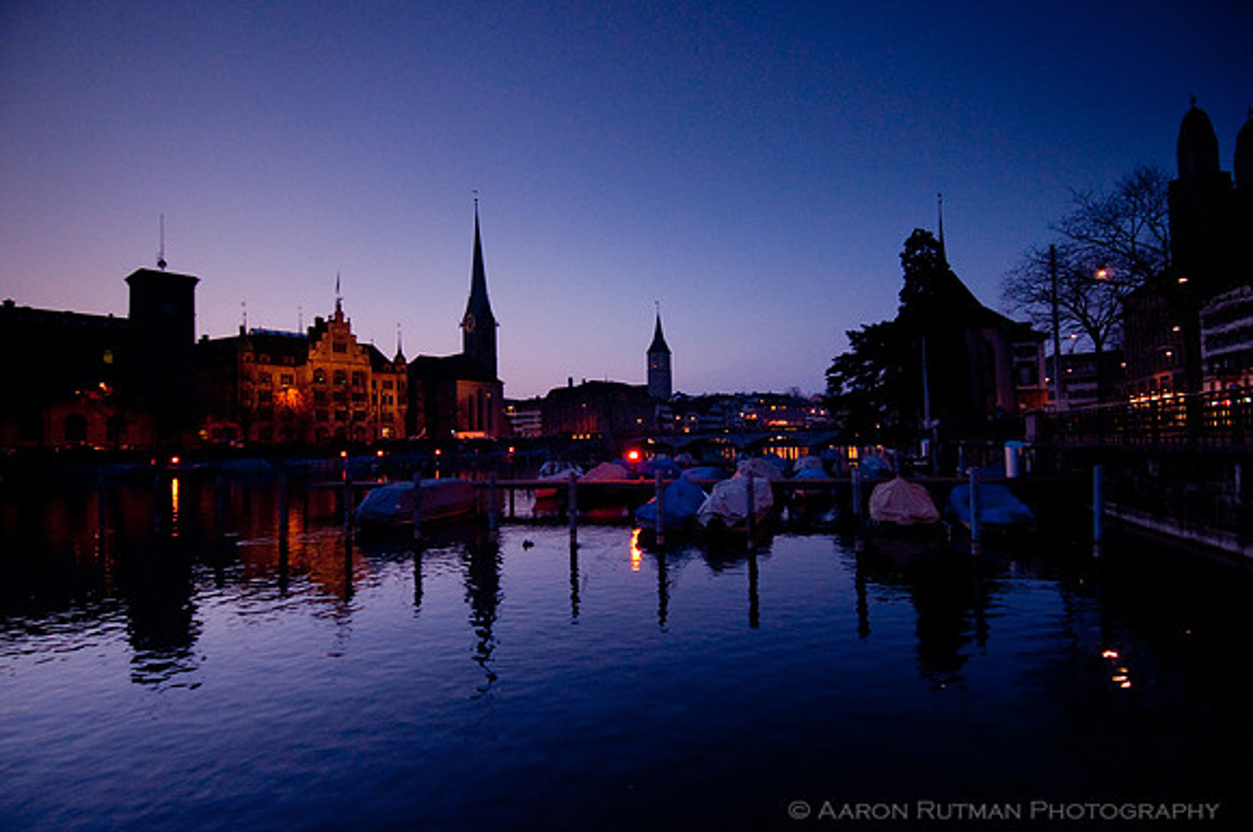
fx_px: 626
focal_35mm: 18
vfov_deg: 67.2
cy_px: 416
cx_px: 626
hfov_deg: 90.1
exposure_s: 1/15
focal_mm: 12
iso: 200
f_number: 4
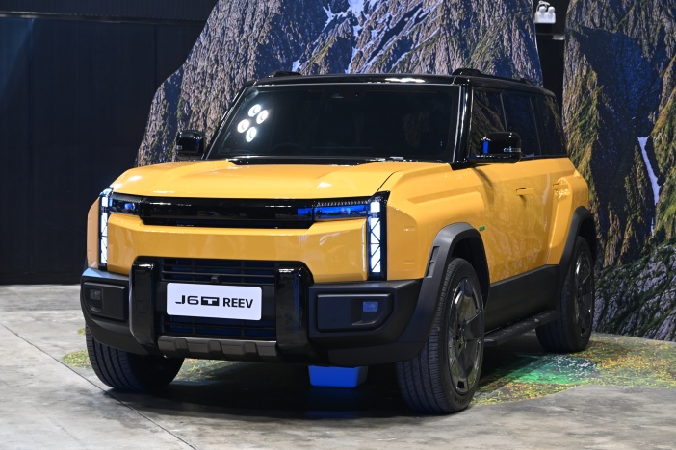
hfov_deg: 26.0
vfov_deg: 17.5
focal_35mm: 78
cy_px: 236
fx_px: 1465
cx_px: 332
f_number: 5.6
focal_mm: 73
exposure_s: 1/80
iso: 1000
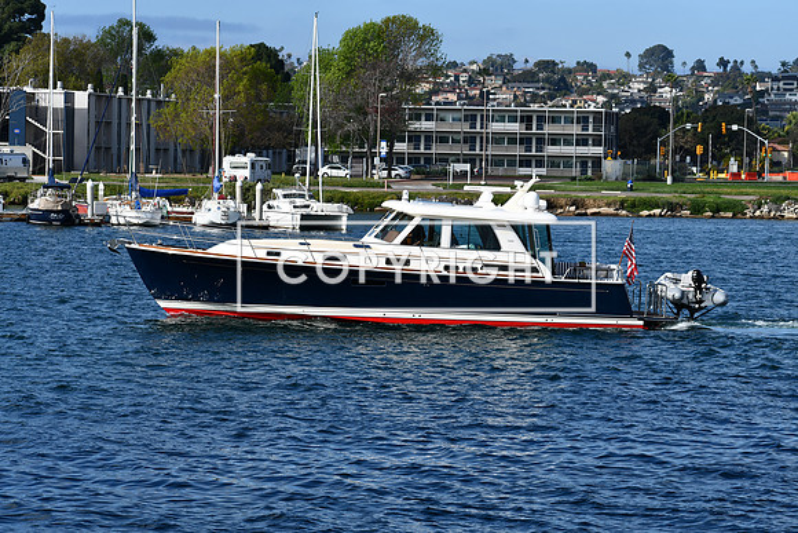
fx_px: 3060
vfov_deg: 9.9
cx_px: 399
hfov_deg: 14.9
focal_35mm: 138
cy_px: 266
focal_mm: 92
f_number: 8
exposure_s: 1/500
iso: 100
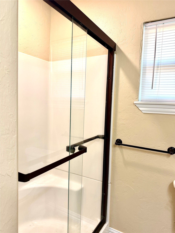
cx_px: 88
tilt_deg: -4.2
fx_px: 162
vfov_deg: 71.6
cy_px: 116
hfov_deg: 56.8
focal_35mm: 24
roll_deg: -2.3
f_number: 1.78
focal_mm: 6.76
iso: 160
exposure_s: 1/120
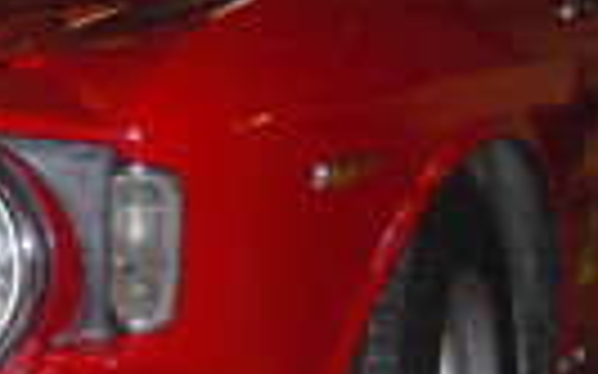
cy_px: 284
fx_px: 2330
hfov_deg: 14.4
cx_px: -27
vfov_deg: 9.1
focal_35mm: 143
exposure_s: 1/60
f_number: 2.6
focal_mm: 4.65
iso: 200
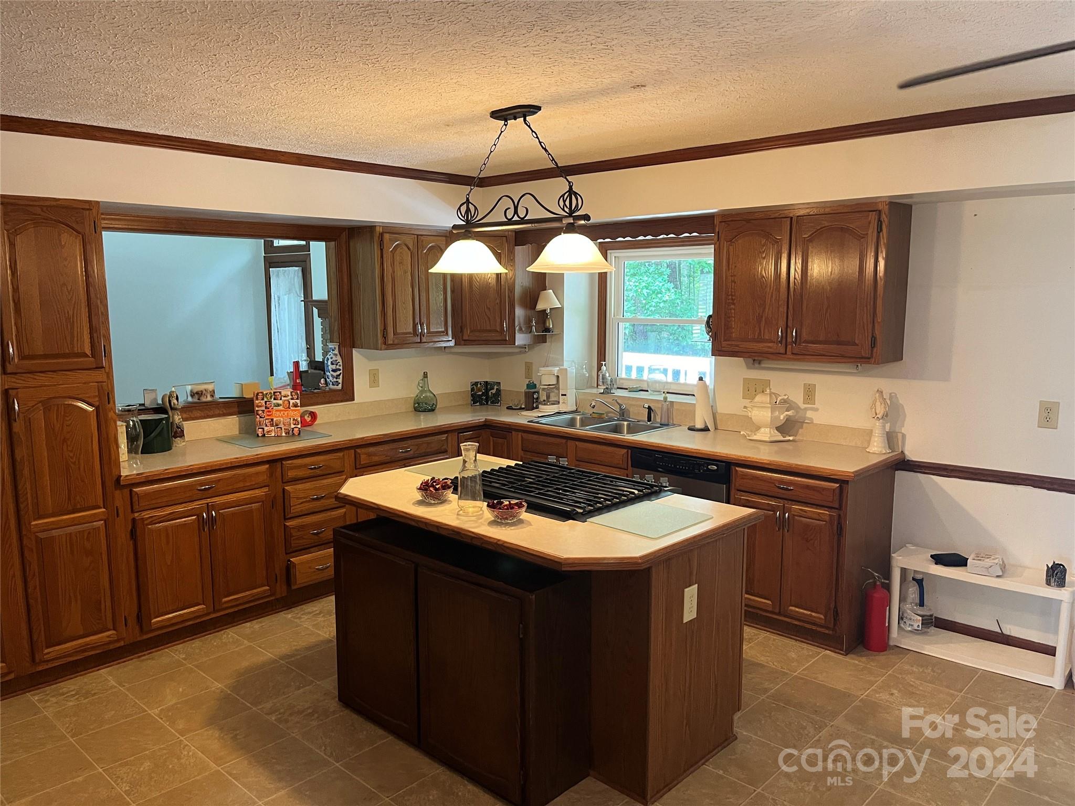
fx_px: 807
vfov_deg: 53.1
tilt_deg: -9.4
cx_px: 538
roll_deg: +1.0
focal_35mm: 26
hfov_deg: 67.3
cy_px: 403
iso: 250
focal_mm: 5.1
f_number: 1.6
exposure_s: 1/60
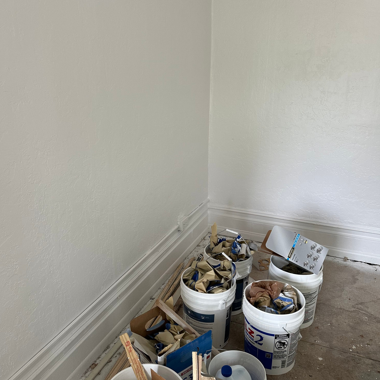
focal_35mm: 29
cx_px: 186
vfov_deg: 55.6
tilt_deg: -17.1
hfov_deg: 55.6
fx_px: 360
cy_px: 188
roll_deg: +0.1
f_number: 1.78
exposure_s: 1/121
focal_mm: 6.86
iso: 160
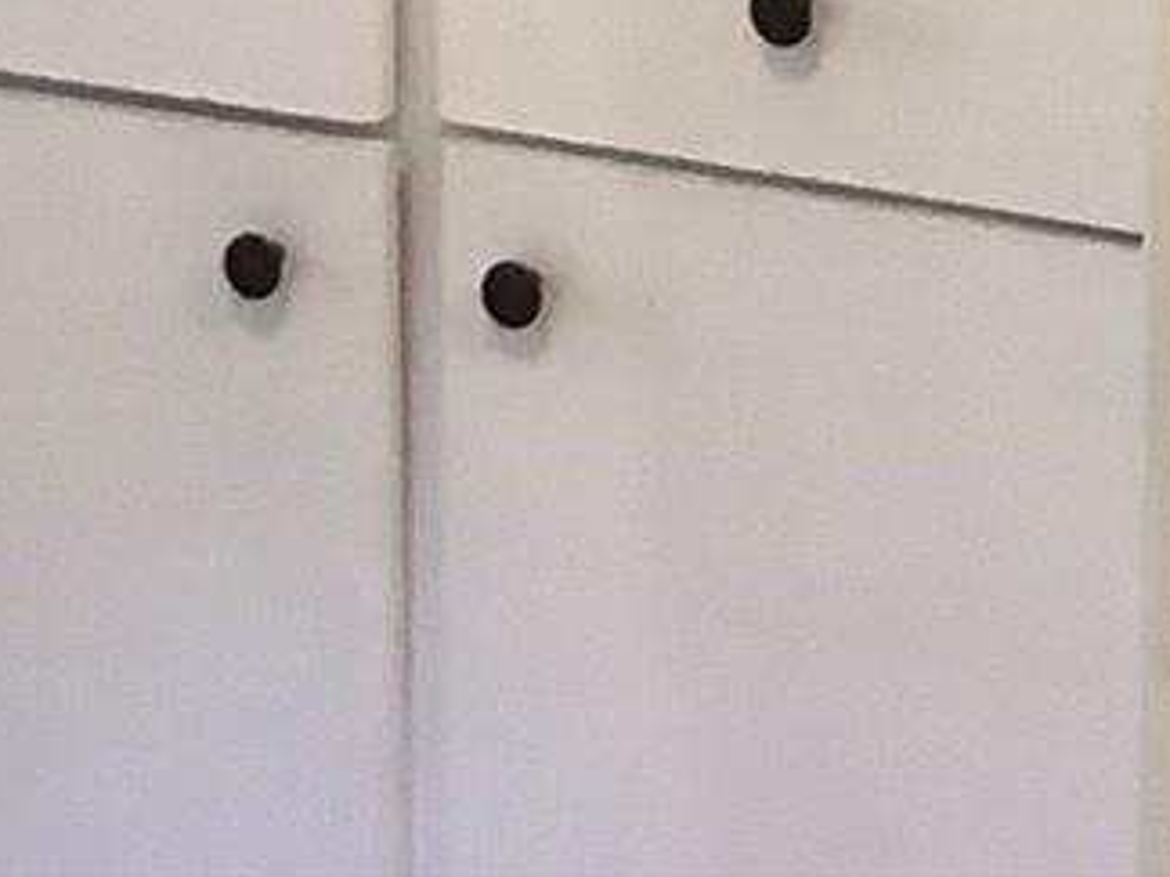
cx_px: 1134
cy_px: -1281
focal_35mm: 153
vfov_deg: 8.7
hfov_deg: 12.8
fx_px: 5171
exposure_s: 1/60
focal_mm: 3.3
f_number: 2.4
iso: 200
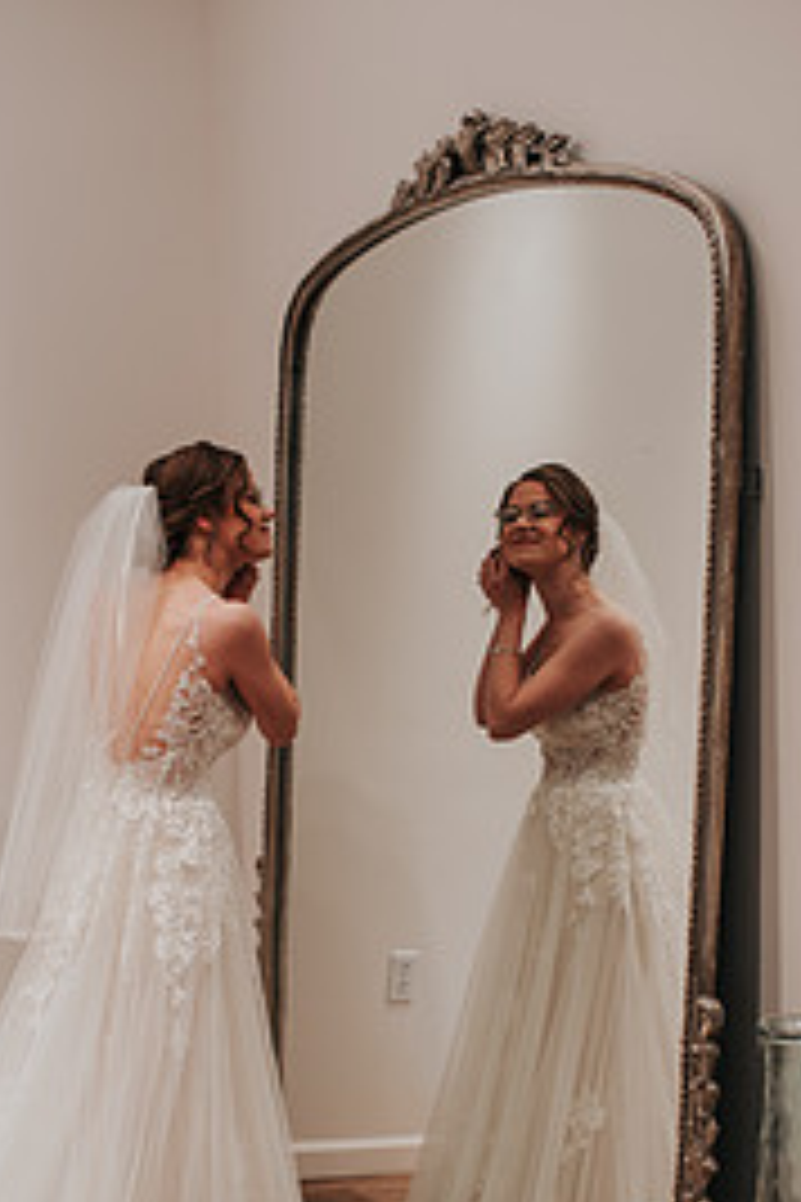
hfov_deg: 23.0
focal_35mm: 59
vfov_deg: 33.7
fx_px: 1969
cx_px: 436
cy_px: 788
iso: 140
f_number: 2.8
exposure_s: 1/125
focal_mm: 35
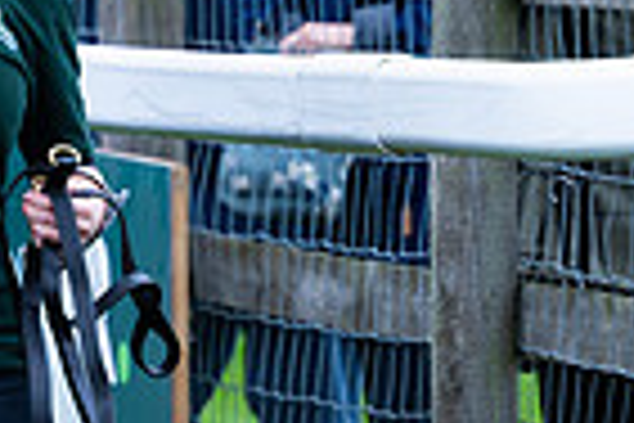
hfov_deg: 2.8
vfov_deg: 1.9
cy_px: -387
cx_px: -549
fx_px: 13014
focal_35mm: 739
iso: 800
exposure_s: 1/1000
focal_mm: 180
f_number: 4
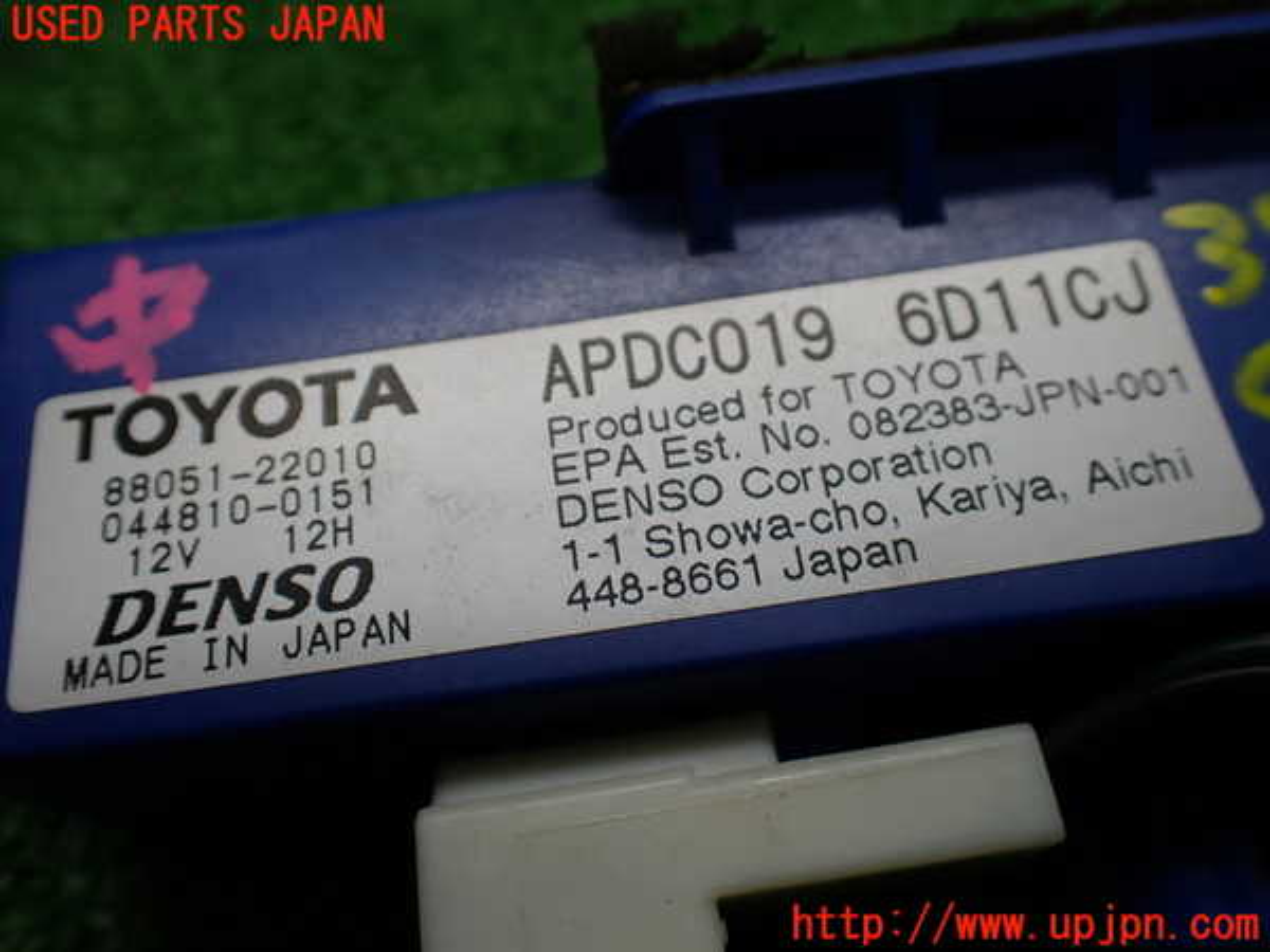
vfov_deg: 46.8
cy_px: 476
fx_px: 1101
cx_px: 635
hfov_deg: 60.0
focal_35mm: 30
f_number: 2.3
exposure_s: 1/125
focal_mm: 5.4
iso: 125
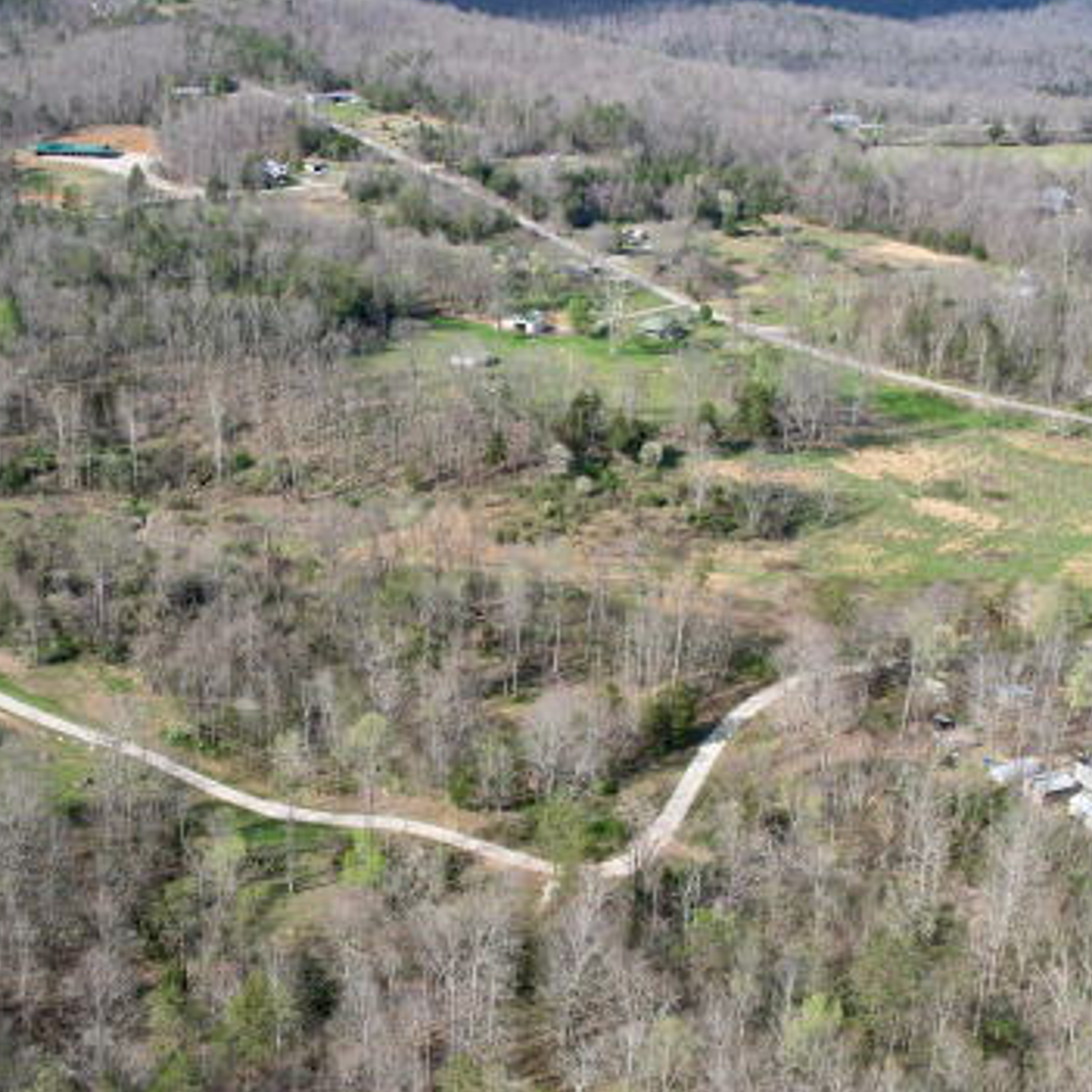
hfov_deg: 41.3
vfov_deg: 41.8
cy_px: 504
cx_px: 358
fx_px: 1428
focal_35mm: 40
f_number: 2.8
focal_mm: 8.38
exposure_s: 1/1000
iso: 100
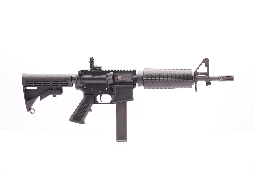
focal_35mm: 72
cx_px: 127
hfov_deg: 28.1
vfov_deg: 19.0
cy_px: 85
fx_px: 508
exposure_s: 1/125
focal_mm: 48
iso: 1000
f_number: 5.6
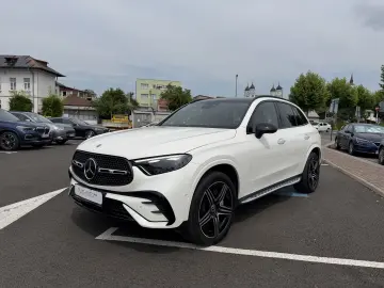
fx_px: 266
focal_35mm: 24
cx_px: 192
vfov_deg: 56.8
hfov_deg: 71.6
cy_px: 144
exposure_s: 1/10309
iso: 80
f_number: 1.78
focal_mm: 6.76
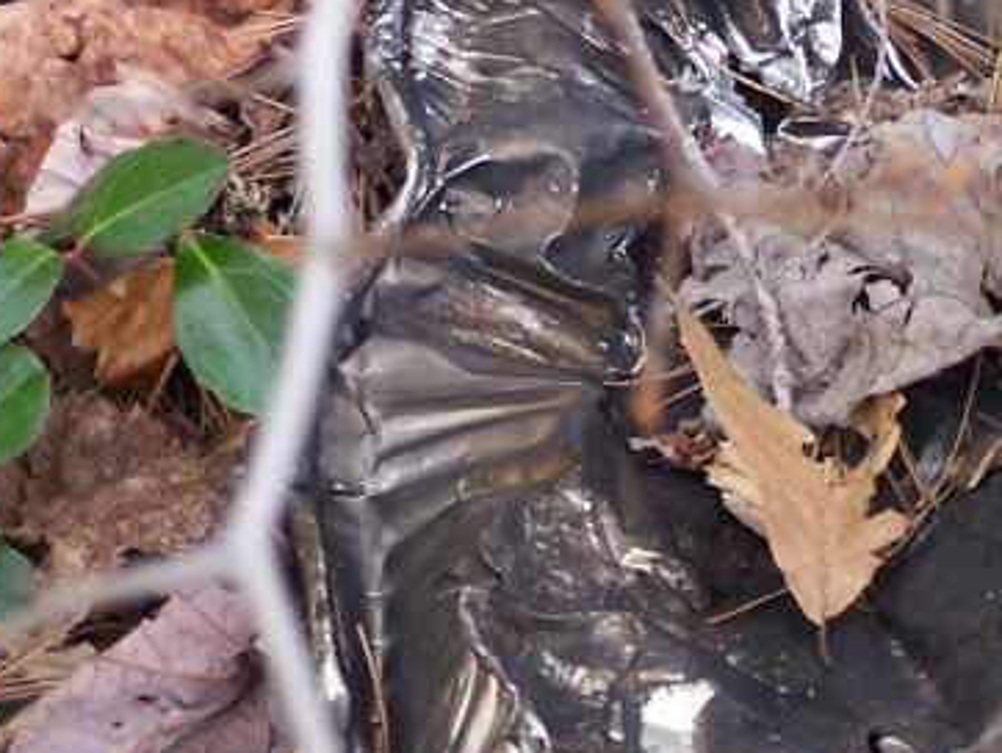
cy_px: 125
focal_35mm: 362
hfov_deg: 5.4
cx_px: 1334
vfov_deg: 4.1
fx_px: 10485
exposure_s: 1/100
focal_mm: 21.2
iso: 80
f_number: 3.2
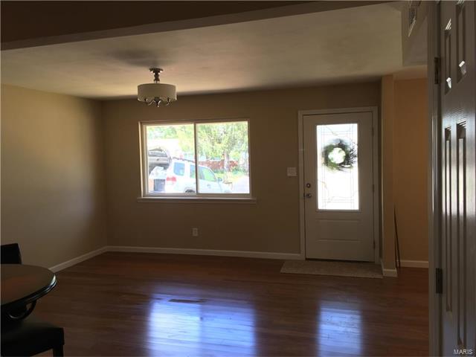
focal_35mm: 29
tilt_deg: -3.1
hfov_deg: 61.7
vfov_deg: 48.2
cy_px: 178
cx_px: 238
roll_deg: +1.4
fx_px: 399
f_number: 2.2
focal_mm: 4.15
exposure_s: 1/40
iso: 25
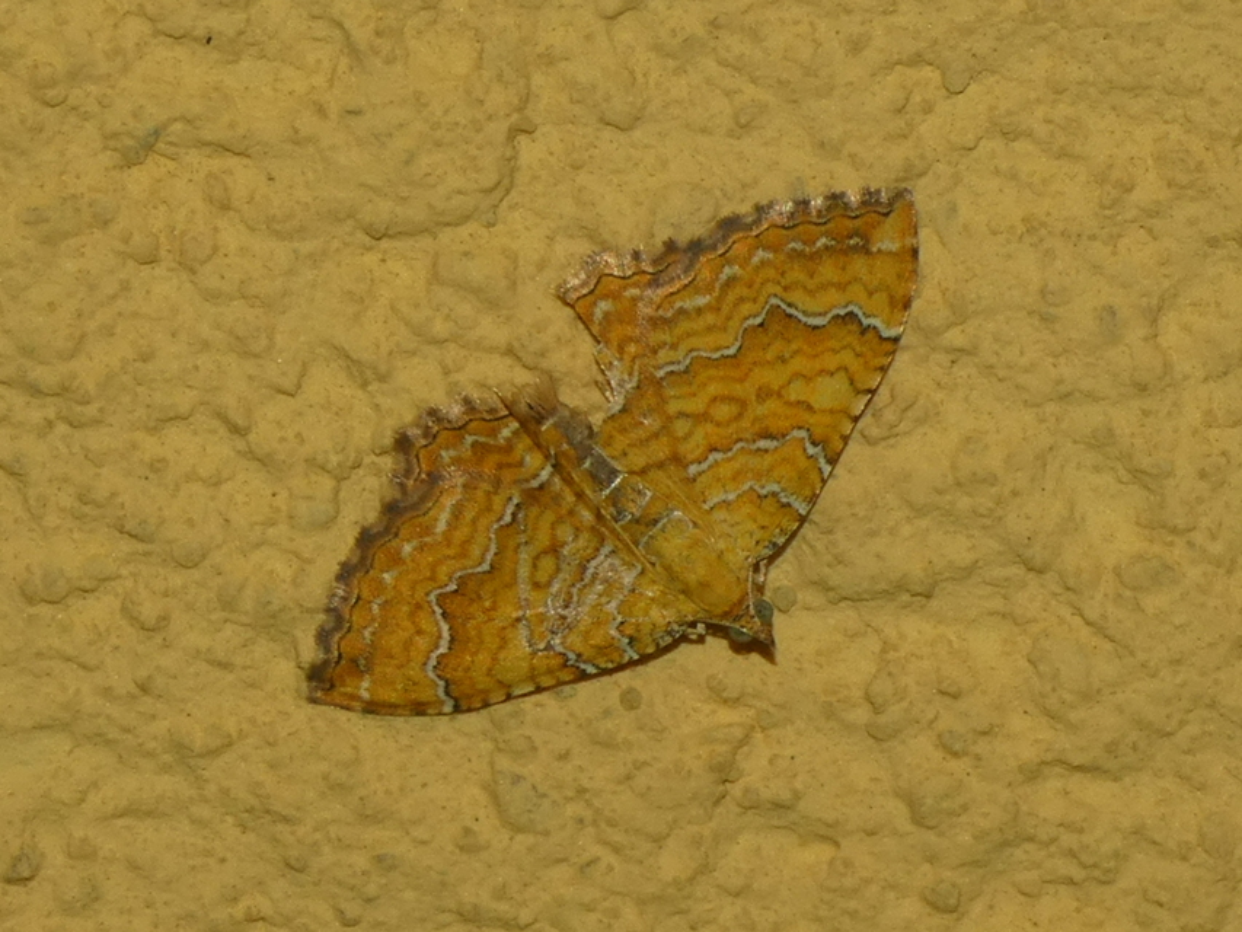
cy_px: 466
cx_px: 621
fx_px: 7356
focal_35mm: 205
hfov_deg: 9.7
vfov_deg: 7.2
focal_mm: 36.8
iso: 80
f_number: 5.5
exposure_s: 1/60
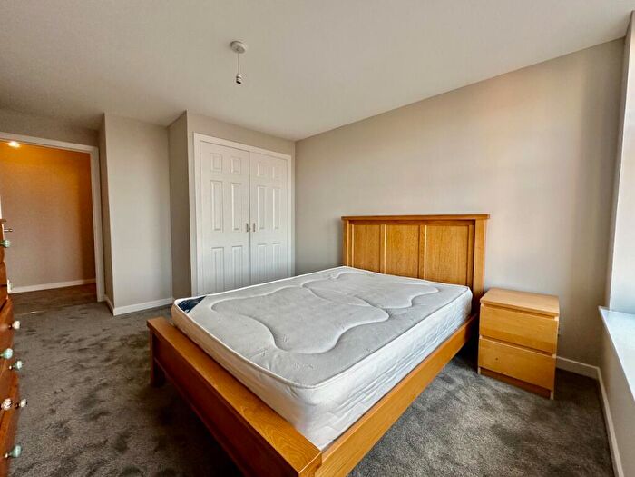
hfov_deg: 102.1
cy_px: 238
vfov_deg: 85.7
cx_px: 318
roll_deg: -1.1
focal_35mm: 14
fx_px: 257
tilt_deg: -5.5
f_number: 2.2
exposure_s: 1/99
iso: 100
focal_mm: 2.22
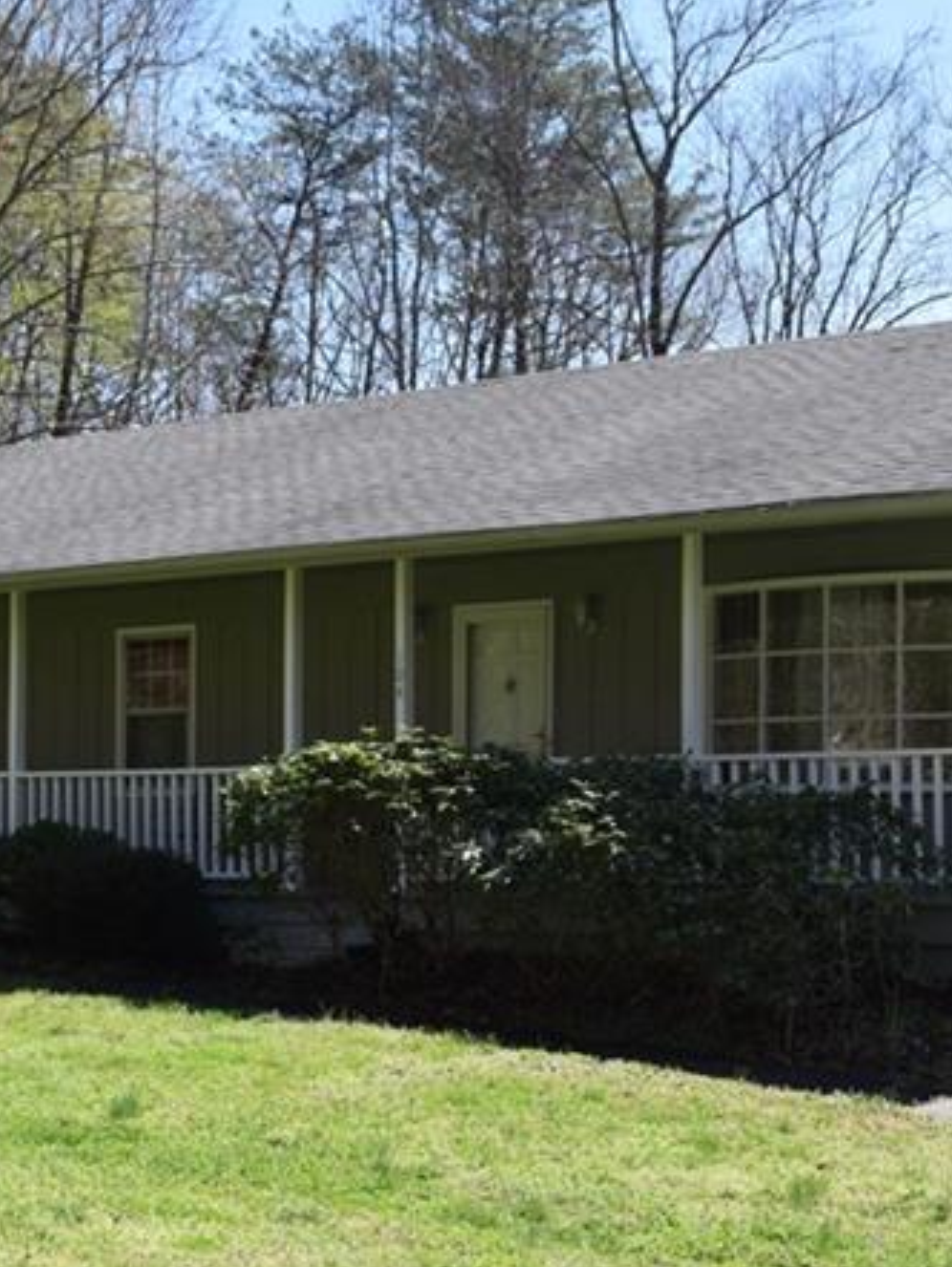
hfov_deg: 20.7
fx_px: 2568
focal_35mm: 70
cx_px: 791
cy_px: 791
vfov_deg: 27.6
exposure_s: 1/320
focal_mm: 21
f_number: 9
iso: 200
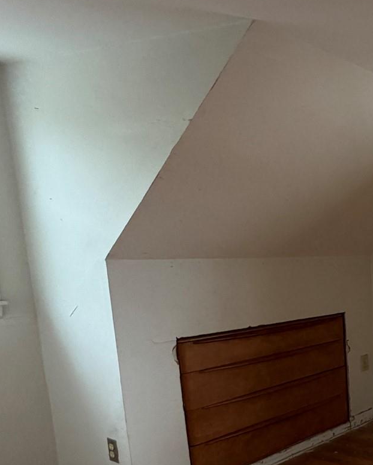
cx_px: 573
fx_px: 497
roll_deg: -1.0
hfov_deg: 27.1
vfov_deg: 48.7
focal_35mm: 36
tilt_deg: -11.7
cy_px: 336
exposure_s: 1/121
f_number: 2.2
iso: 250
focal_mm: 2.22
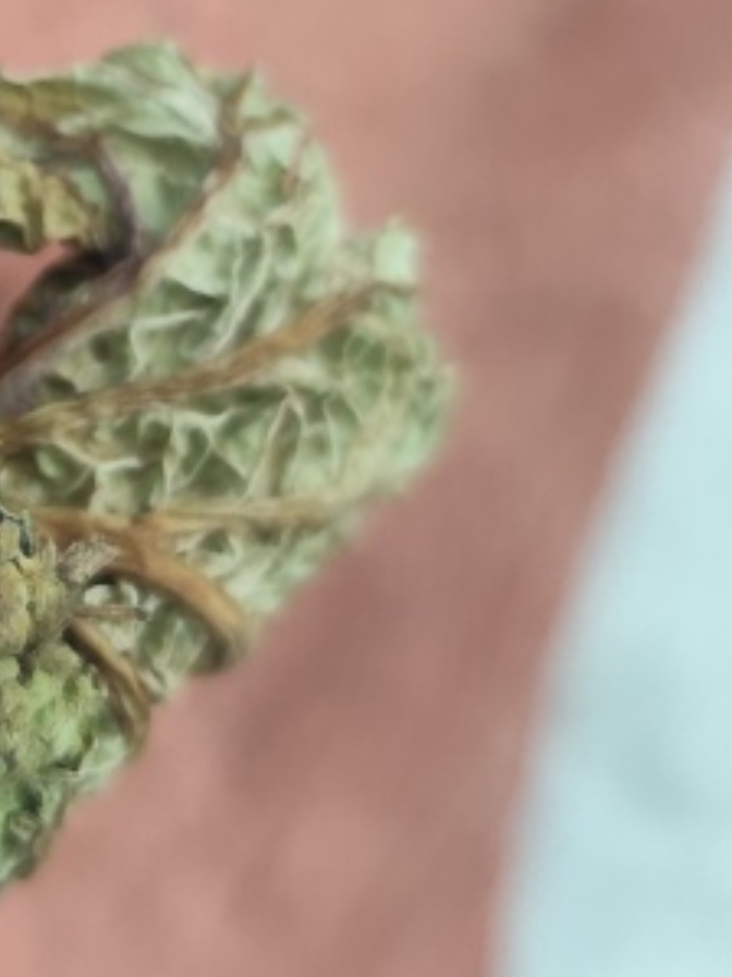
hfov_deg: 16.7
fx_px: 2314
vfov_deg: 23.6
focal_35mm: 82
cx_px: -294
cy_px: 221
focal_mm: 6.19
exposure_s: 1/100
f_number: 1.65
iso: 800
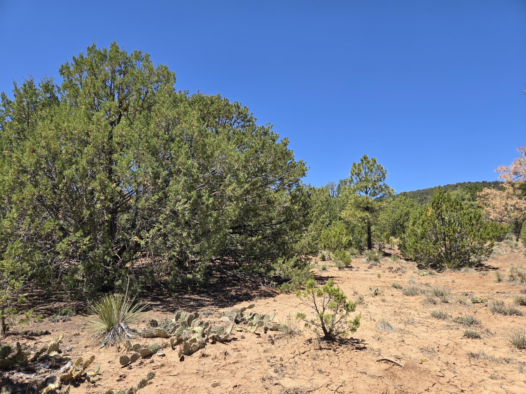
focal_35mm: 23
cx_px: 263
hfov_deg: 73.9
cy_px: 197
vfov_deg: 58.9
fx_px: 349
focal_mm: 5.4
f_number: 1.8
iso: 25
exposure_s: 1/1350
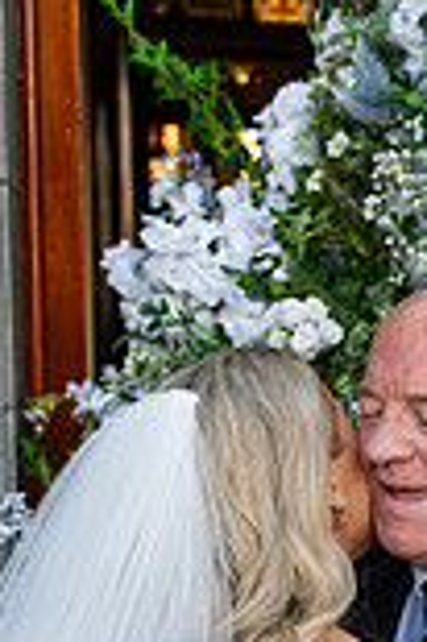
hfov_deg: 13.2
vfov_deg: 19.4
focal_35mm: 101
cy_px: 702
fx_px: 1801
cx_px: 502
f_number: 3.5
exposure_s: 1/1600
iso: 500
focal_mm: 27
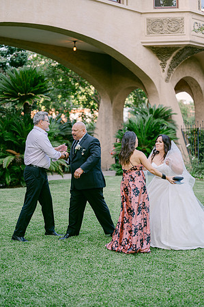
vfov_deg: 39.6
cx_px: 102
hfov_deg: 26.9
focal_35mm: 50
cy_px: 154
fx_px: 426
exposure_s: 1/250
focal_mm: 50
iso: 100
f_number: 2
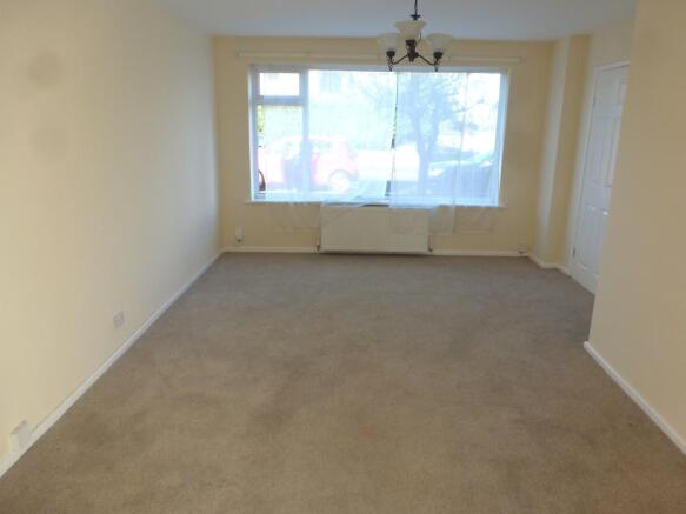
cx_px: 343
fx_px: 476
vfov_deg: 56.8
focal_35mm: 24
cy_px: 257
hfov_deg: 71.6
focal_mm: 4.3
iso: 125
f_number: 3.3
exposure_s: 1/60
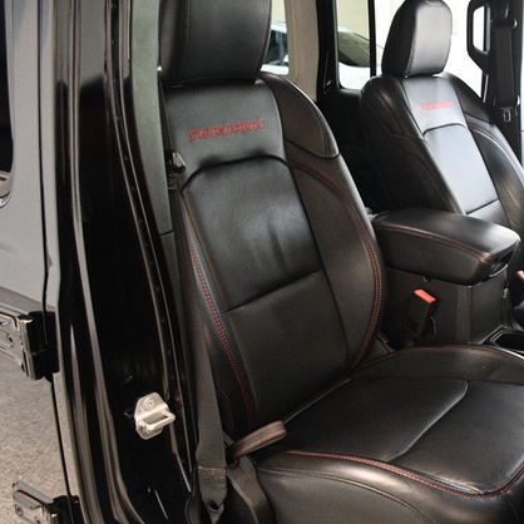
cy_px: 266
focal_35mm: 39
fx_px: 668
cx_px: 382
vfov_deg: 42.8
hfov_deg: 41.8
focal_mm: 20
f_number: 3.5
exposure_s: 1/60
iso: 5000
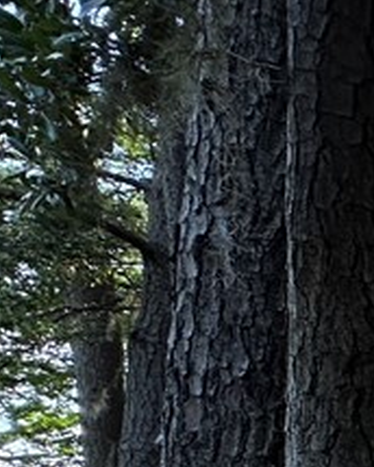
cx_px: 1072
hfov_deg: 12.2
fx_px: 899
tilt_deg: +6.1
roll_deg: -1.2
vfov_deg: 24.3
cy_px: 652
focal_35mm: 65
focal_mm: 2.22
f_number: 2.2
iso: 40
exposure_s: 1/356
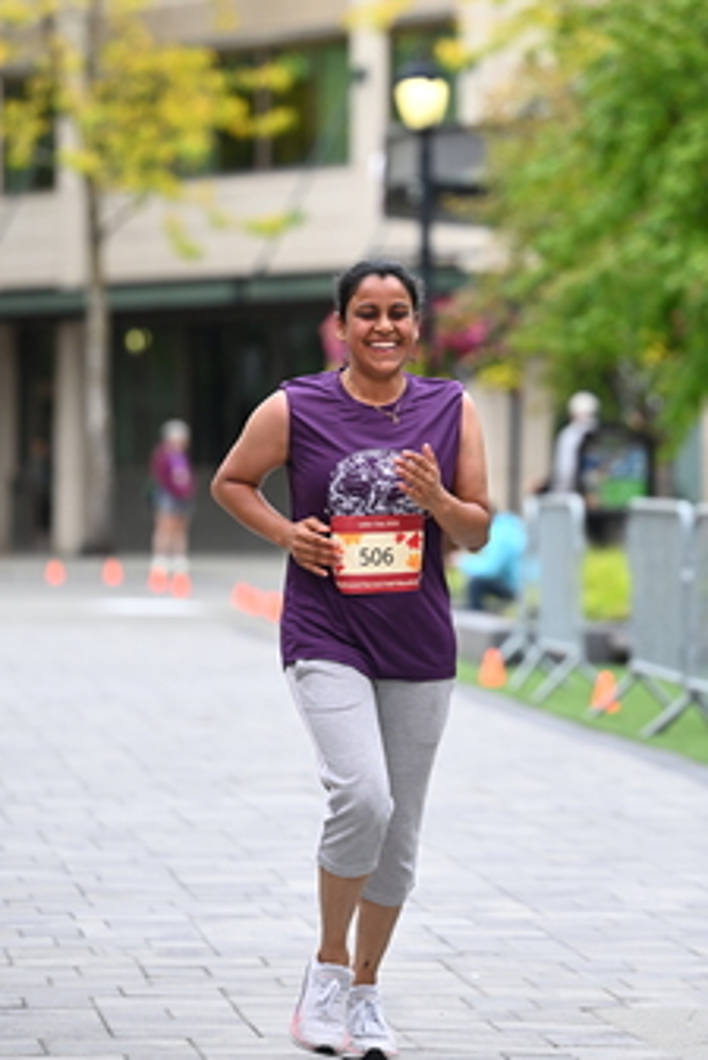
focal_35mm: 212
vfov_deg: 9.7
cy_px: 390
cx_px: 505
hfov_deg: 6.5
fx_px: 6247
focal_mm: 130
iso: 640
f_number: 2.8
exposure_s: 1/1600
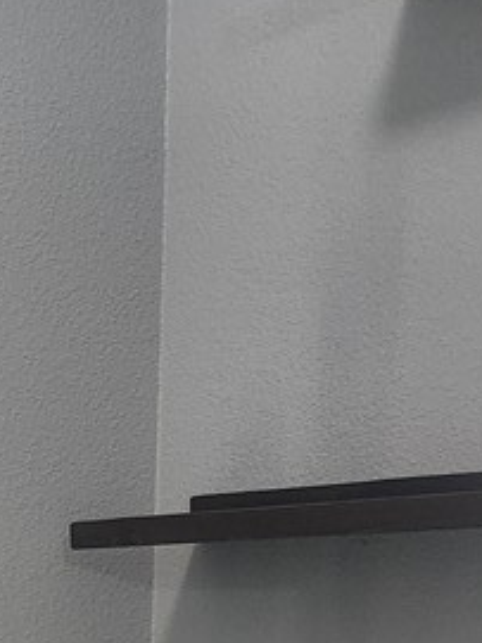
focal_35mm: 87
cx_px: -93
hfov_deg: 16.3
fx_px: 1616
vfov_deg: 19.0
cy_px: 1032
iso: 400
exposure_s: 1/120
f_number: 1.8
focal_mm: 5.54
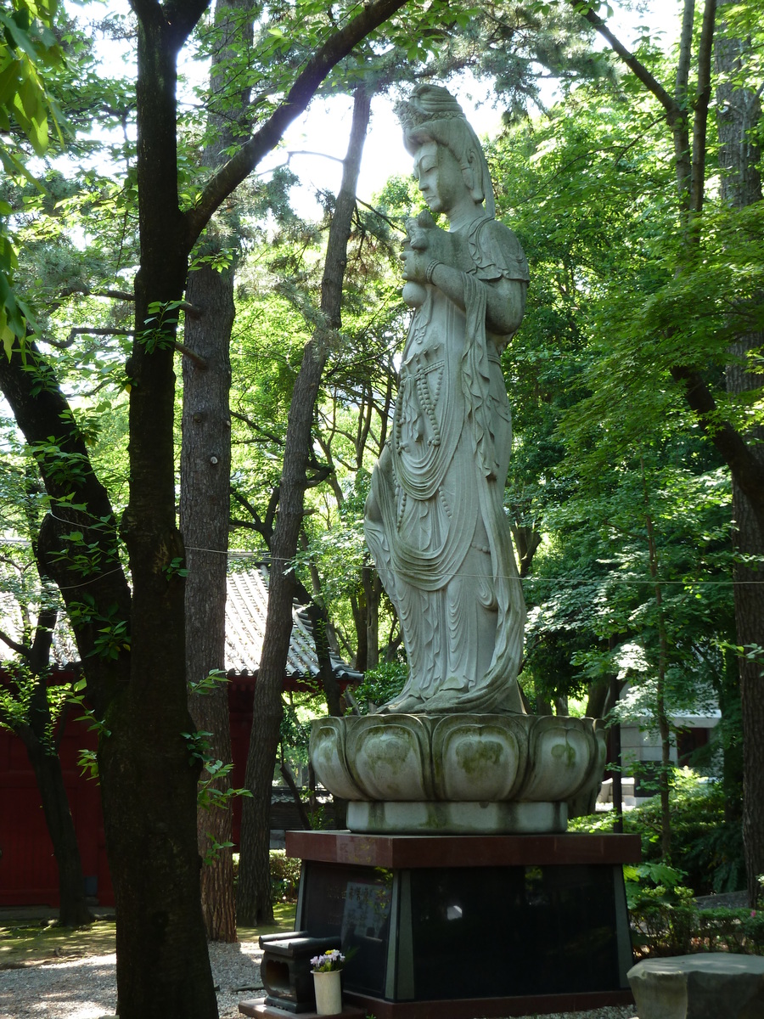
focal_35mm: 59
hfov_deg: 24.8
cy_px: 510
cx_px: 382
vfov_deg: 32.7
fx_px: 1736
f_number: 3.9
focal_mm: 9.7
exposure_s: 1/40
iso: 80
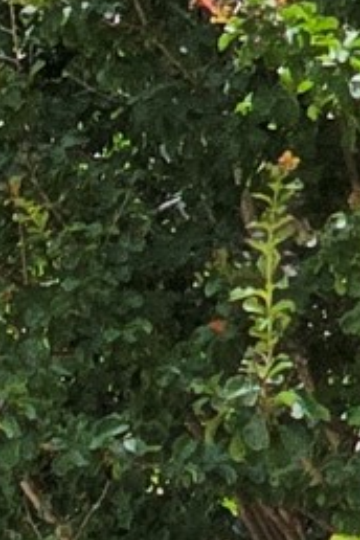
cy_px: 1162
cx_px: -1522
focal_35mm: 570
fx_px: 8549
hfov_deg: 2.3
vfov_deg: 3.6
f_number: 2.4
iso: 50
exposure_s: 1/1941
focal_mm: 7.9
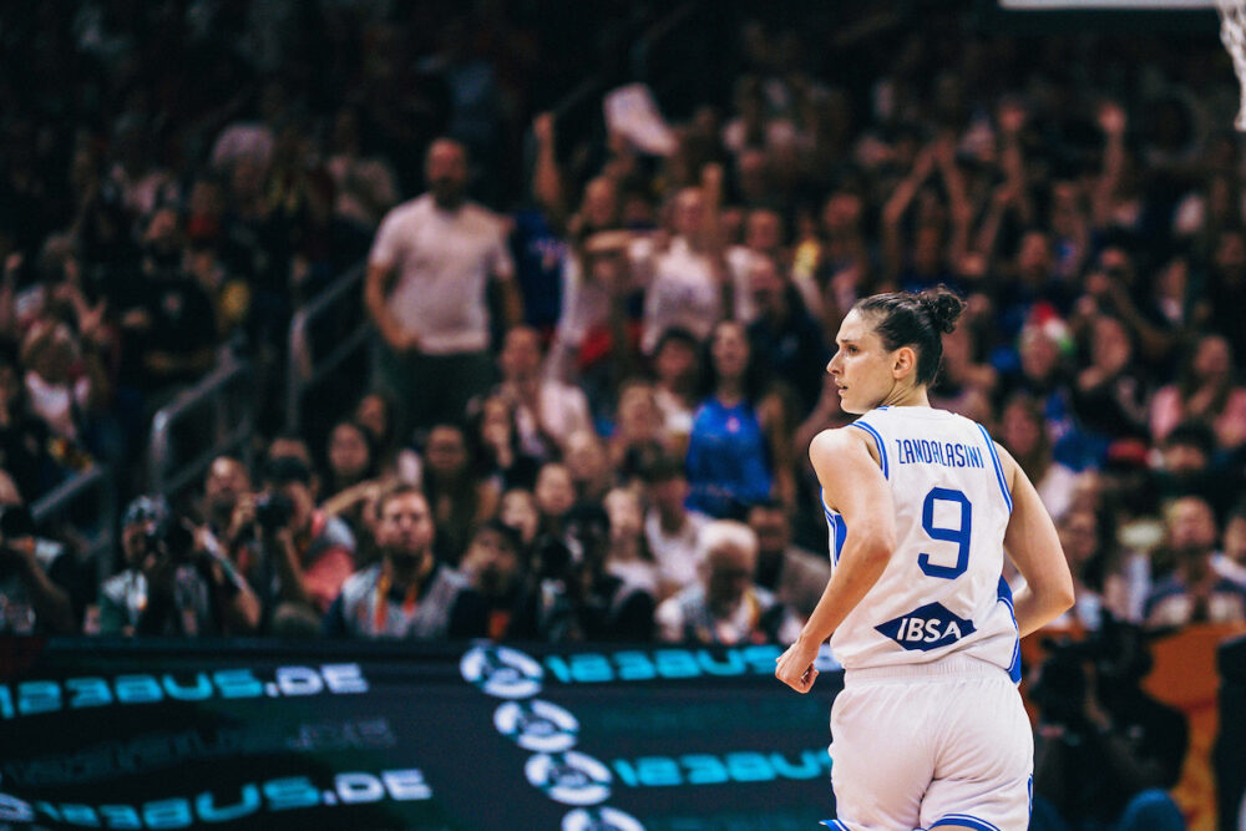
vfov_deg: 6.9
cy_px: 416
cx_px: 623
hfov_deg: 10.3
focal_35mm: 200
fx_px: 6923
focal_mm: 200
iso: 2000
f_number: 2.8
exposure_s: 1/1600
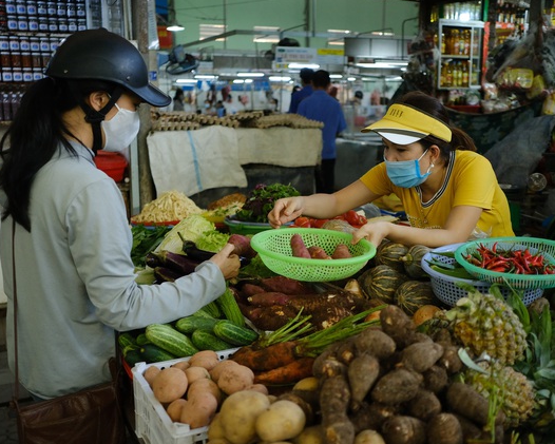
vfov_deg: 37.3
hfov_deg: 45.8
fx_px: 657
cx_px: 289
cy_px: 221
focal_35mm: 40
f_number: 2
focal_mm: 23
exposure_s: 1/320
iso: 1250
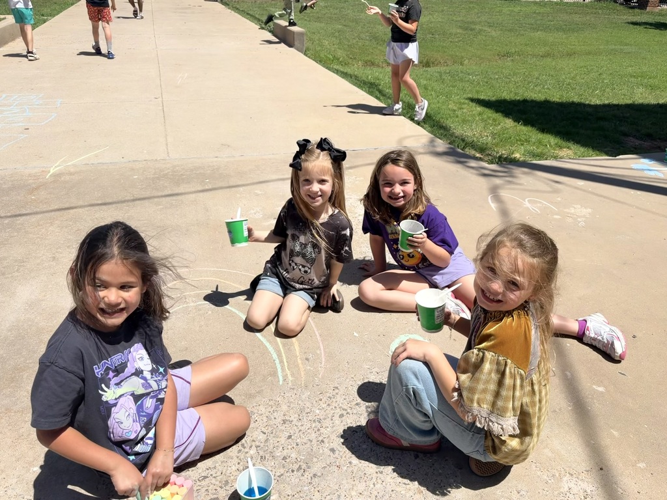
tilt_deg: -28.0
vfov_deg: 56.8
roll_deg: -0.4
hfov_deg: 71.6
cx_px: 334
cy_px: 250
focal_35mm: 24
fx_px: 462
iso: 80
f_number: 1.78
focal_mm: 6.76
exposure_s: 1/7353
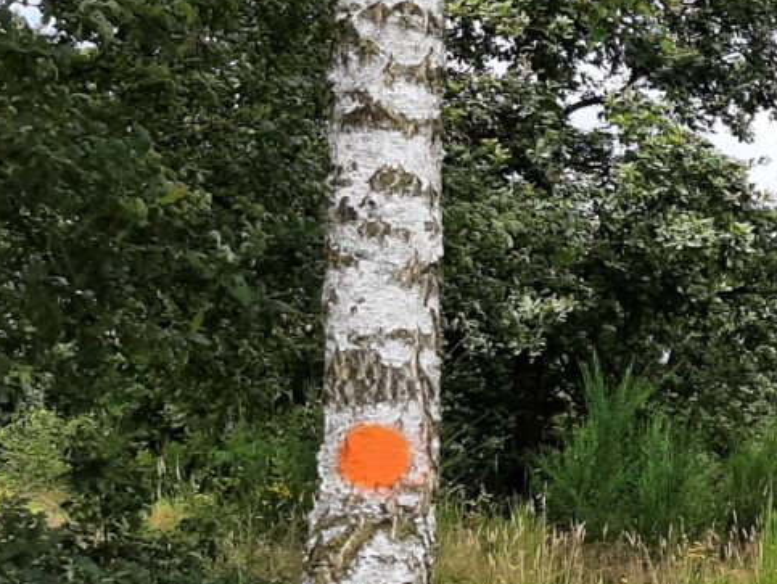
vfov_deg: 20.4
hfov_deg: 24.0
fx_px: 1595
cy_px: 491
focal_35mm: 71
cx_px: 1017
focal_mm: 3.93
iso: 40
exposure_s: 1/1733
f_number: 1.7
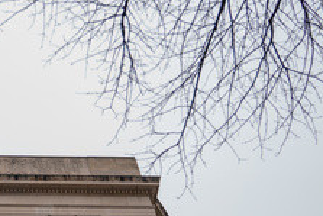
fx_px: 494
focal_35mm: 55
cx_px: 17
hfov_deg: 33.8
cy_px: 185
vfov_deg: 24.1
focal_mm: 24
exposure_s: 1/200
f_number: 2.8
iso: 64
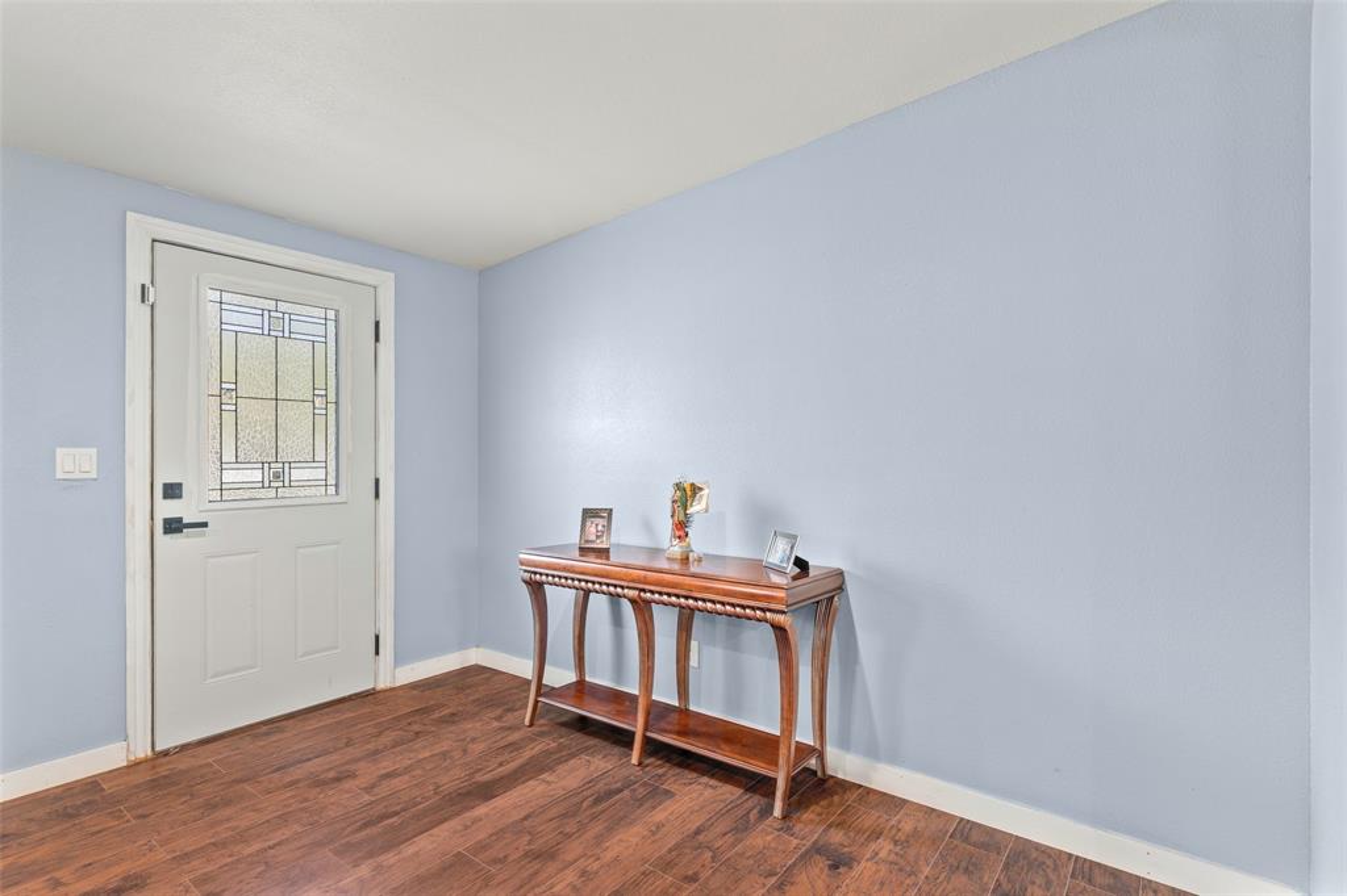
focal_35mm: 17
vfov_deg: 70.4
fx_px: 636
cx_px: 674
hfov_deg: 93.3
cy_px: 448
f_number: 10
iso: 400
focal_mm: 17
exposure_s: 3.2
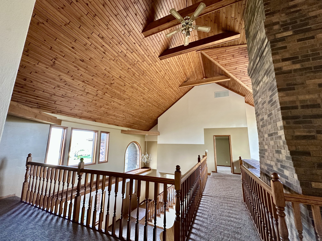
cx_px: 161
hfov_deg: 102.1
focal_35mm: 14
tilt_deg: +10.1
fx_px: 130
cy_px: 120
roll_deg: -1.2
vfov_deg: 85.7
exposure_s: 1/77
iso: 320
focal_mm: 2.22
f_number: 2.2
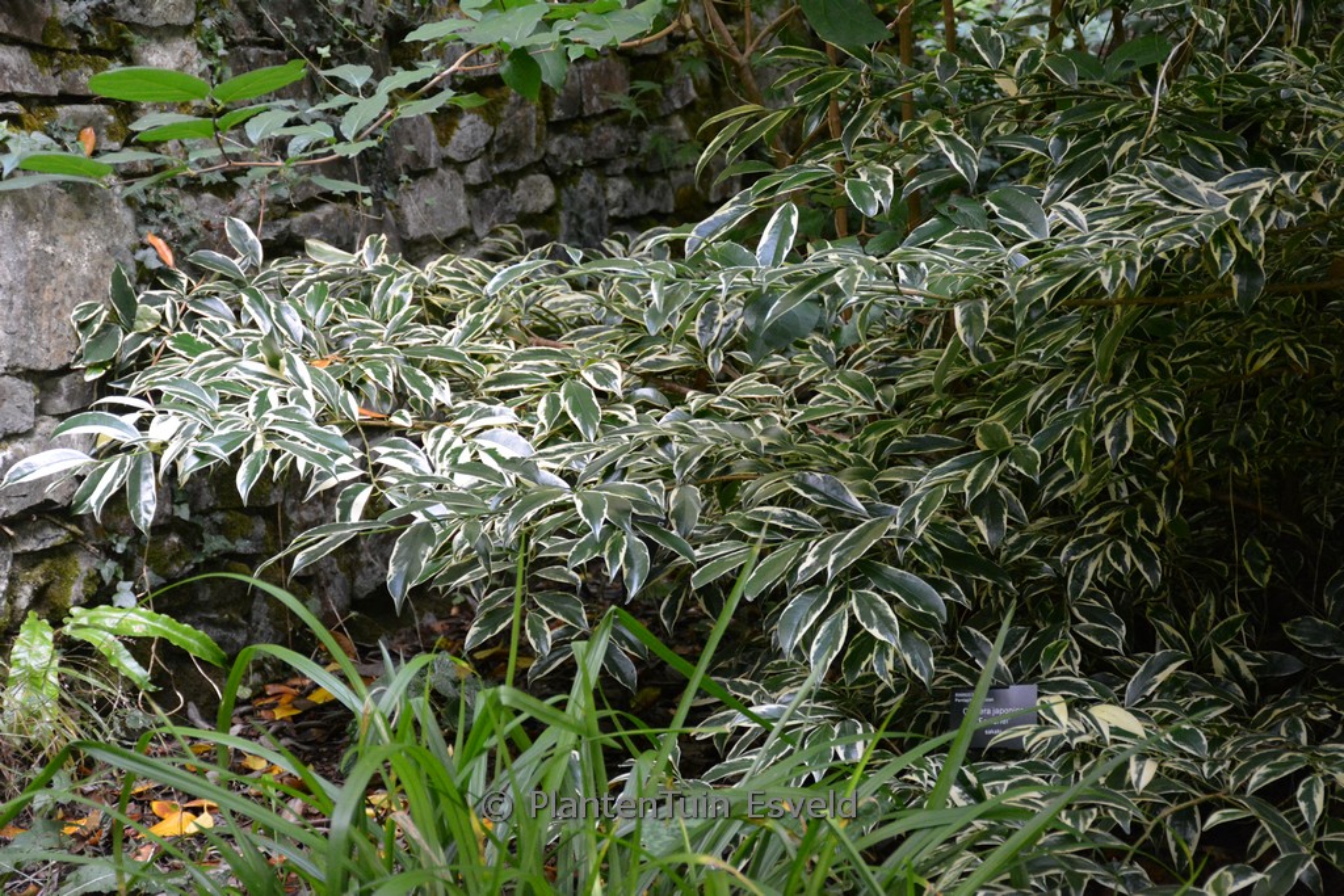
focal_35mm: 90
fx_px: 3360
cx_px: 672
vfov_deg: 15.2
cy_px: 448
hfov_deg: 22.6
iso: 3200
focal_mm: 60
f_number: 5
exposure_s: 1/100
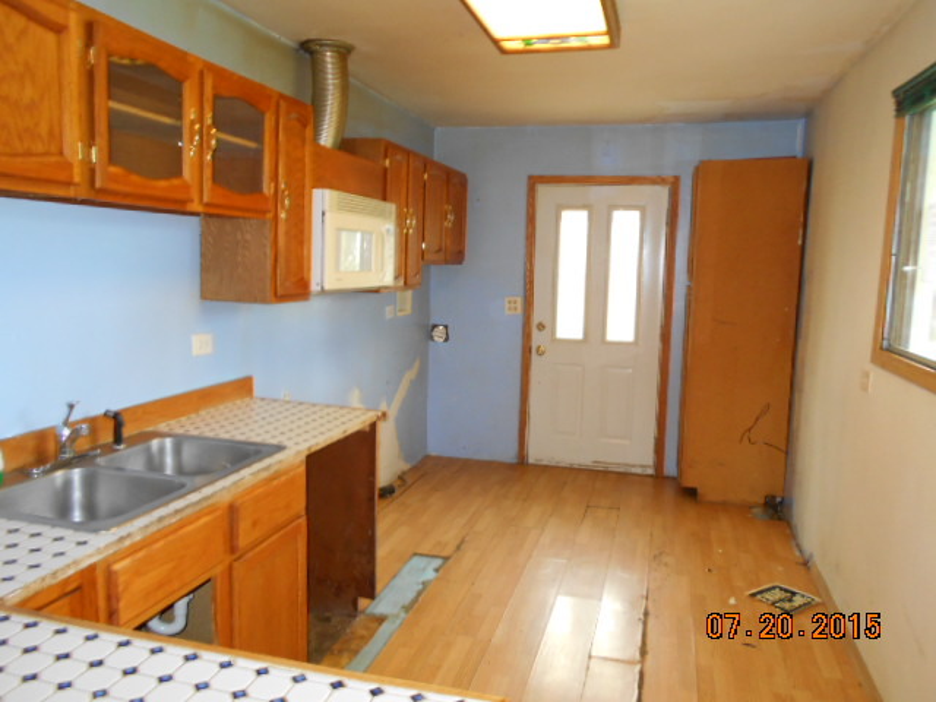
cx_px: 468
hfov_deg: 67.3
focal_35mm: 26
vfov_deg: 53.1
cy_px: 351
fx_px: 703
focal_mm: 4.6
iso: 220
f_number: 3.2
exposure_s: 1/25
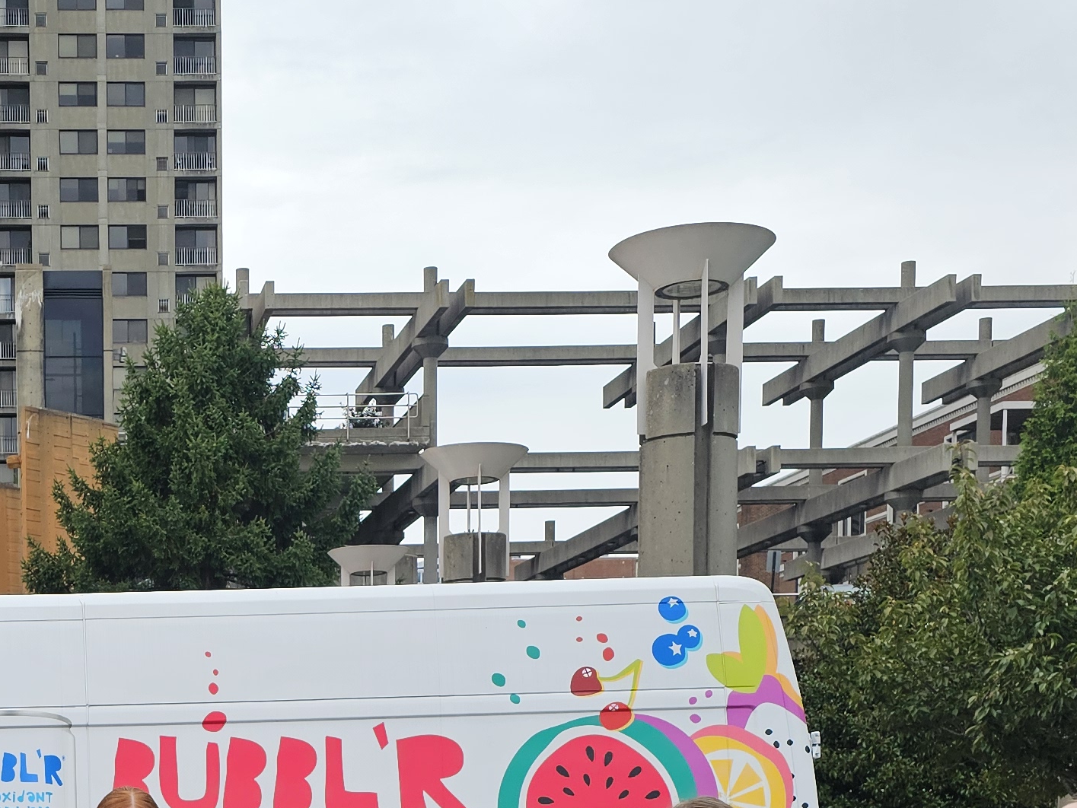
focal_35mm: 65
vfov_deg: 21.1
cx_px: 80
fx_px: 2023
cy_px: 969
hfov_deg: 28.5
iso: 50
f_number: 1.7
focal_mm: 6.3
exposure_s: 1/207
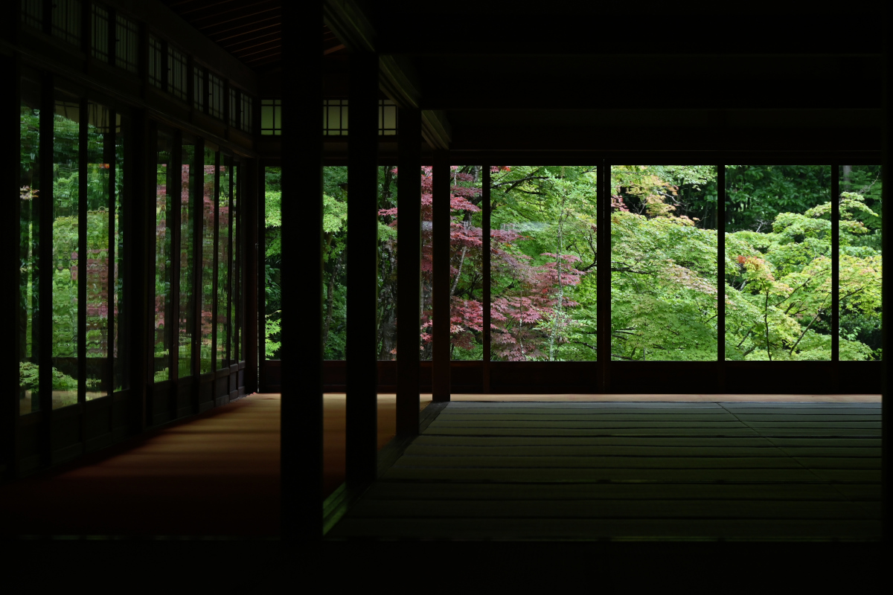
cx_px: 446
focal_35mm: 110
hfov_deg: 18.6
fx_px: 2728
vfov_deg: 12.5
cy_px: 298
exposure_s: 1/250
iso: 560
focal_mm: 110
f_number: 8
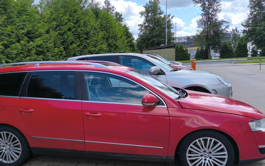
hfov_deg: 61.0
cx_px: 115
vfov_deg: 40.4
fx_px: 224
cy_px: 102
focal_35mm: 31
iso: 50
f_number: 1.65
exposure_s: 1/606
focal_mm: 6.14
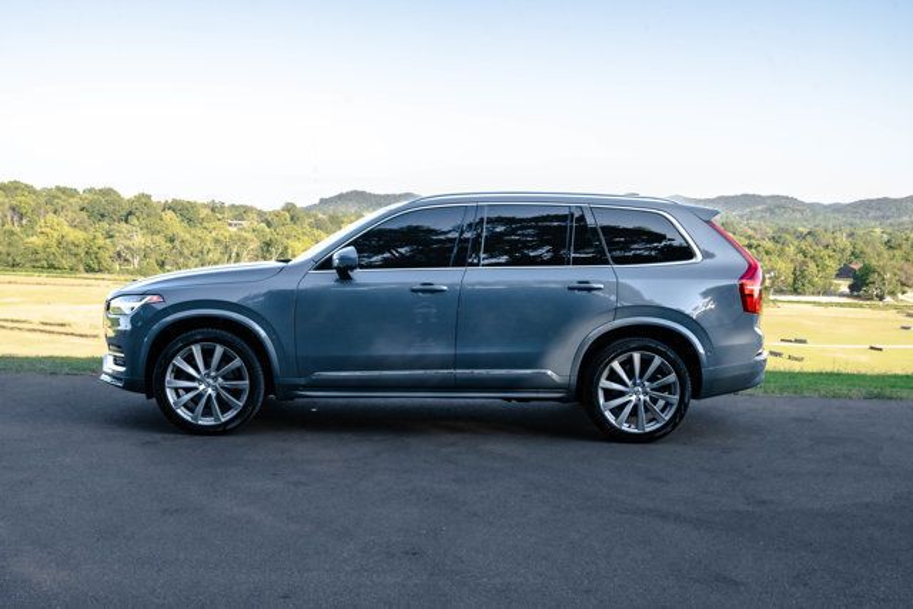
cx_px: 456
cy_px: 304
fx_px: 1015
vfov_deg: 33.4
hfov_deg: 48.4
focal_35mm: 40
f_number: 10
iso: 320
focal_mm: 40
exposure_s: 1/250
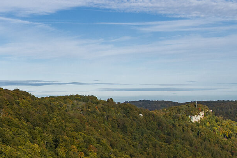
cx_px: -98
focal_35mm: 79
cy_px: 96
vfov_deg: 17.2
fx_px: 520
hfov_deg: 22.1
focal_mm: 20
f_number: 13
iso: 100
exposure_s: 1/125
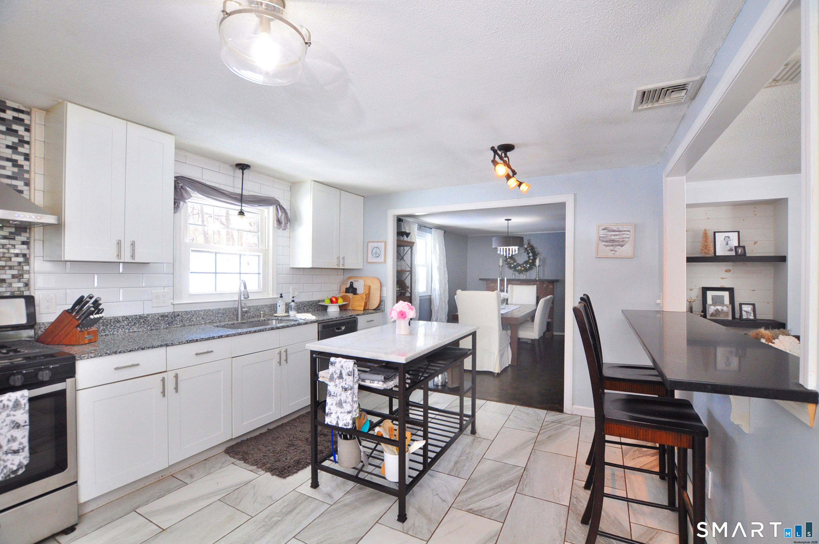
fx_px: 341
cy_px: 272
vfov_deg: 77.2
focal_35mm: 15
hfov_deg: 100.5
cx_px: 410
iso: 800
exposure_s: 1/50
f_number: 5
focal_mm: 10
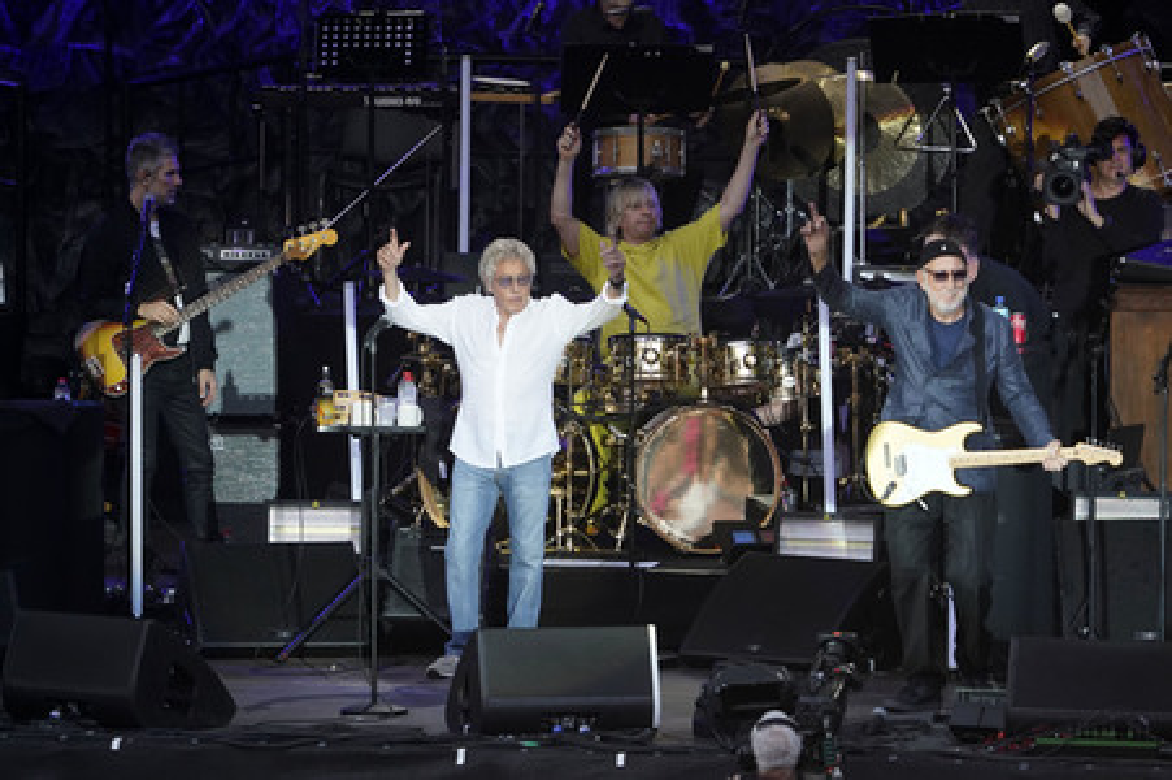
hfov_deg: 5.2
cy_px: 390
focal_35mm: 394
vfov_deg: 3.5
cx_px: 586
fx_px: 12817
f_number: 6.3
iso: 3200
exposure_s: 1/1250
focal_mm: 394
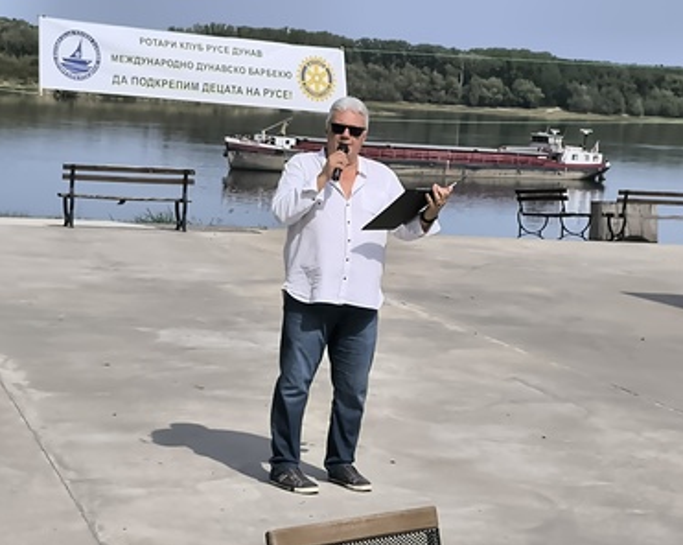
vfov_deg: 15.7
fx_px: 1979
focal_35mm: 98
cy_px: 274
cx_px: 337
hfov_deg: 19.6
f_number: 1.65
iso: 50
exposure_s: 1/1758
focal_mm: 6.14
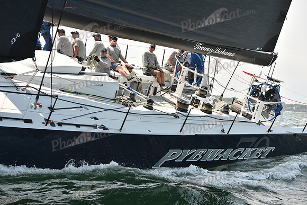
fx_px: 640
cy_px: 102
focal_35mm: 75
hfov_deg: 27.0
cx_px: 154
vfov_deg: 18.2
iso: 250
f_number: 6.3
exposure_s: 1/800
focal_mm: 75
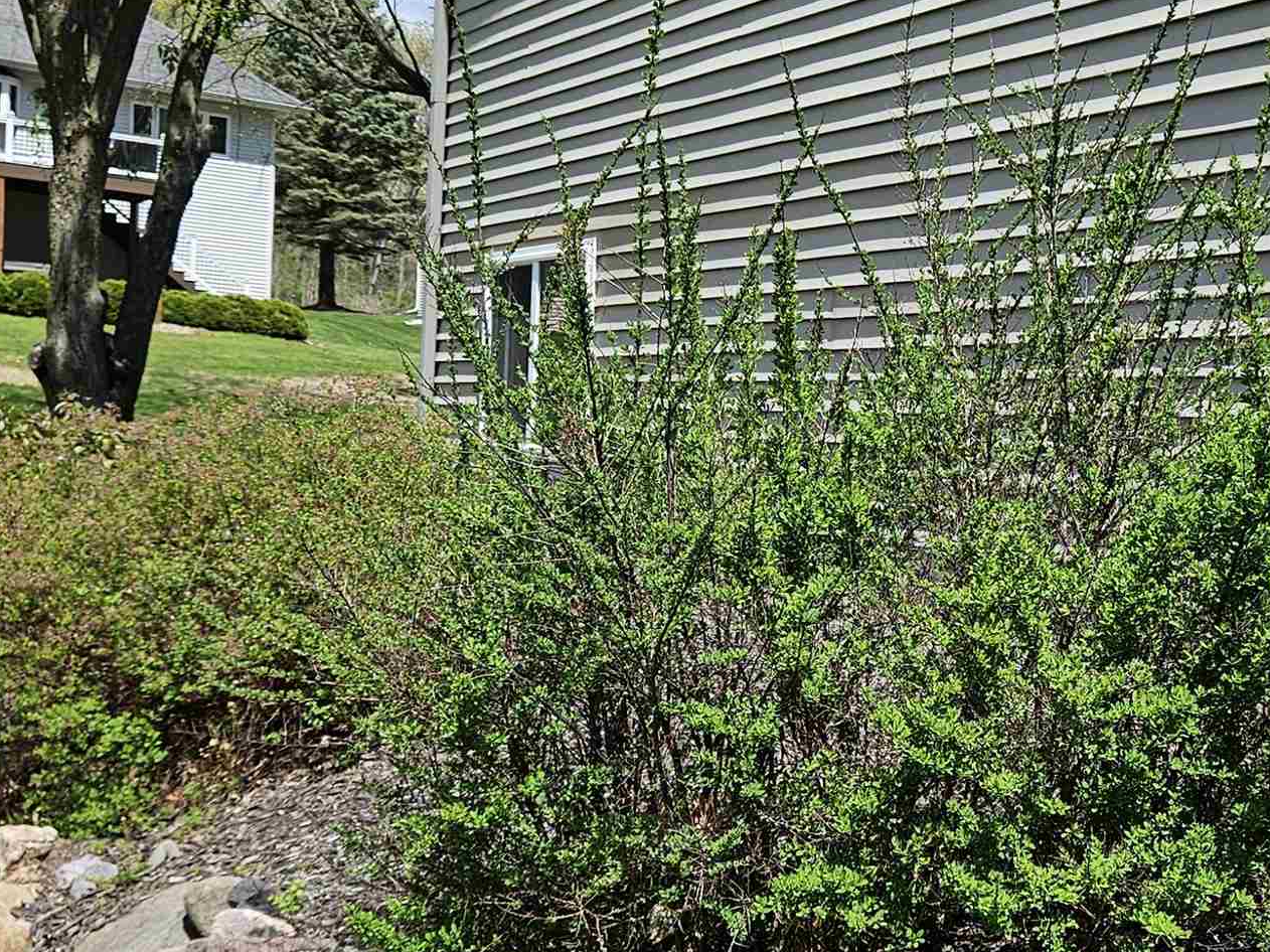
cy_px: 590
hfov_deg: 33.9
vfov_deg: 26.0
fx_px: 2054
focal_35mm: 56
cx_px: 893
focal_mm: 5.4
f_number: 1.8
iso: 25
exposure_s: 1/1718
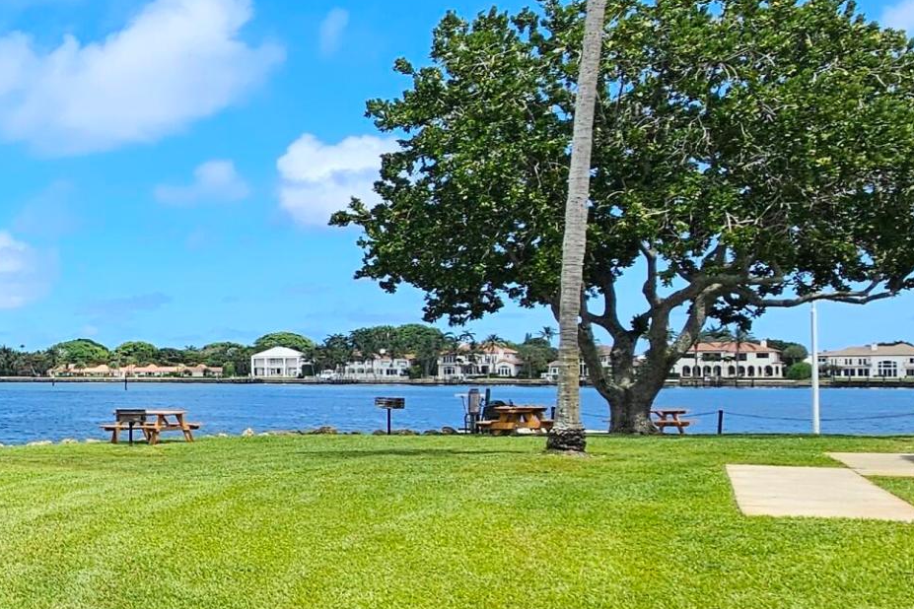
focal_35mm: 42
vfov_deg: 31.8
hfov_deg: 31.2
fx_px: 1066
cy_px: 359
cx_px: -368
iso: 50
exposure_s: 1/1538
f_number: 2.2
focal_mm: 2.2
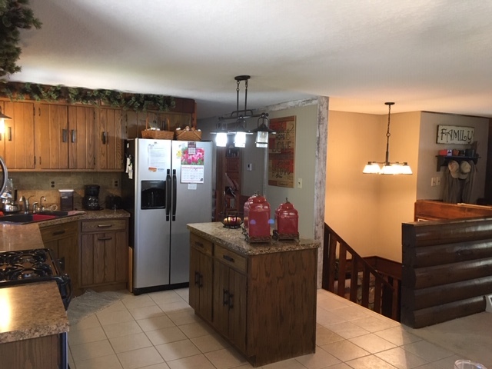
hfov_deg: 61.7
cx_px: 246
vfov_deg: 48.2
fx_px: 412
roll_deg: -0.4
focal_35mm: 29
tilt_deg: -3.8
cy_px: 184
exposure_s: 1/30
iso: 160
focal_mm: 4.15
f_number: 2.2
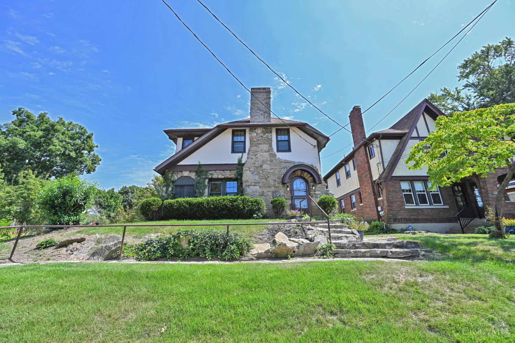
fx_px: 200
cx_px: 258
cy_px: 172
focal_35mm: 14
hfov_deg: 104.3
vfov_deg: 81.2
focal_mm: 14
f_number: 6.3
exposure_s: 1/320
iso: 100
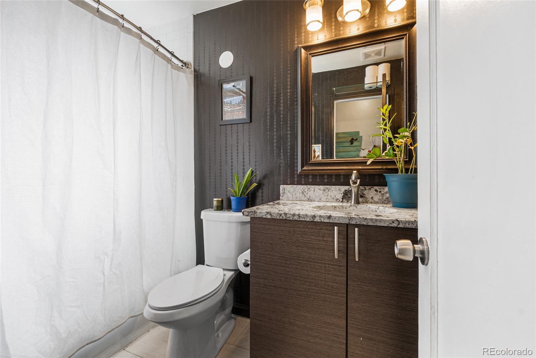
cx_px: 268
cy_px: 179
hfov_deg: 96.7
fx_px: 238
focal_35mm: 16
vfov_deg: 73.8
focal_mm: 16
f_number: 8
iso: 200
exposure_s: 1
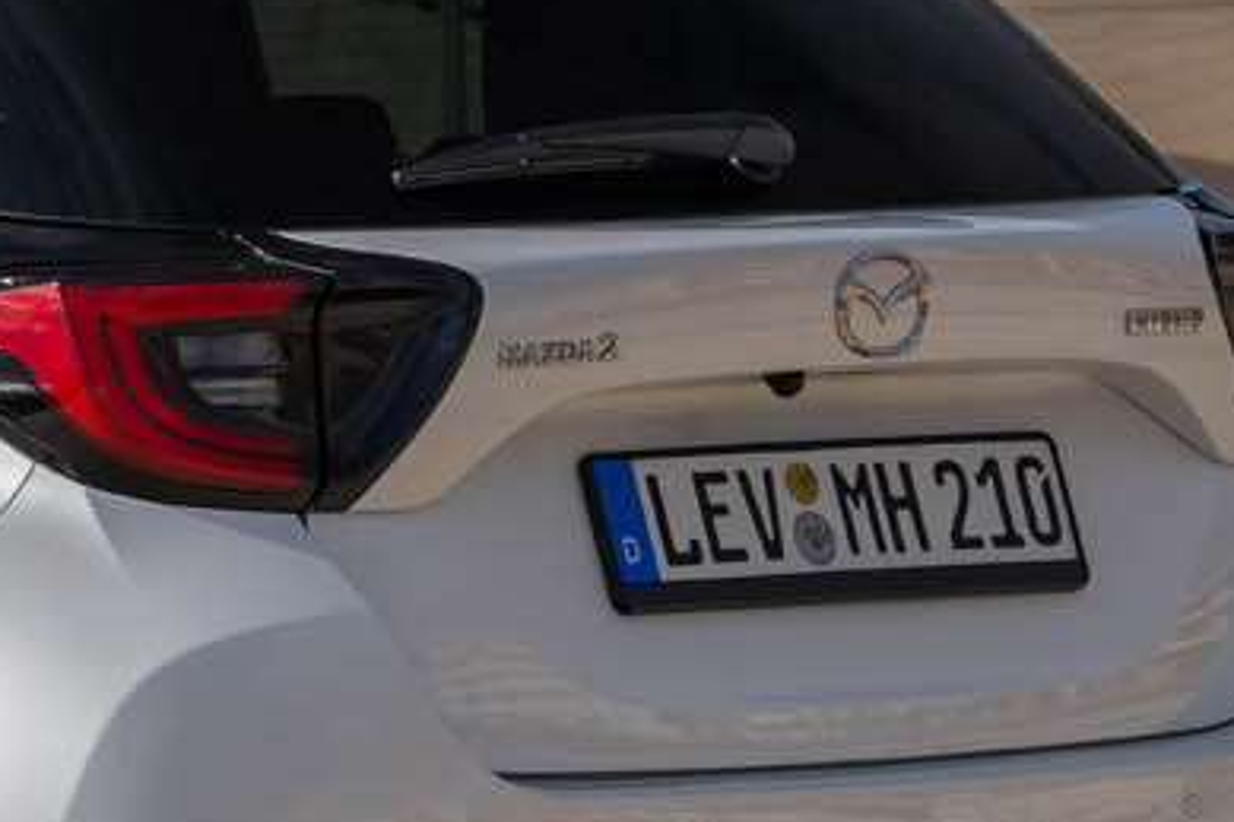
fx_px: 20317
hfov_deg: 3.5
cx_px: -422
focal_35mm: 593
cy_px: -171
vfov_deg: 2.3
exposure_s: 1/500
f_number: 10
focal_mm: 120
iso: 100
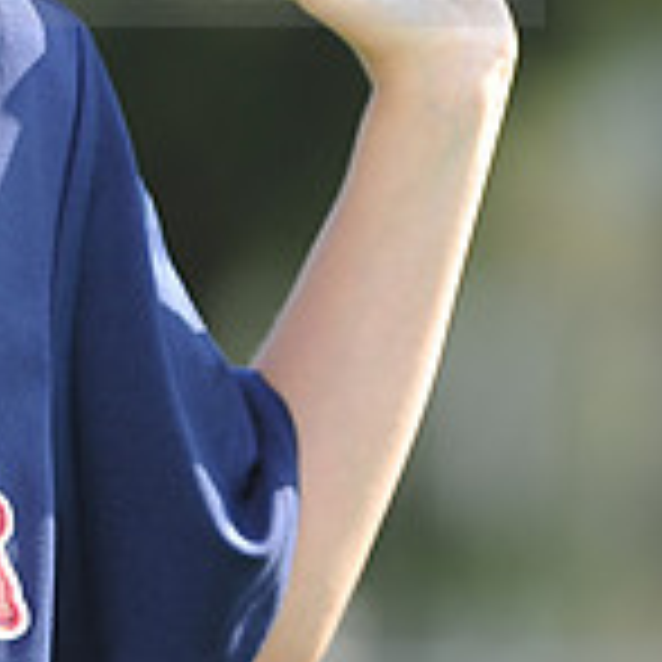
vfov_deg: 2.6
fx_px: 14496
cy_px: -108
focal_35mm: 670
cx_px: -329
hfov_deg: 2.6
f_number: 4.5
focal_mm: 200
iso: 200
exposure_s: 1/400
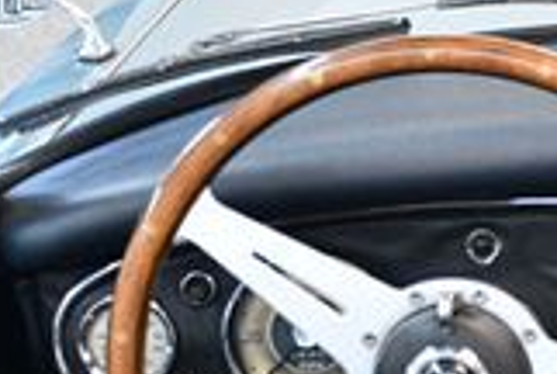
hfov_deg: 9.6
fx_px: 3193
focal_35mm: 206
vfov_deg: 6.6
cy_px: 468
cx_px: 896
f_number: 4.2
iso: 3200
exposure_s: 1/60
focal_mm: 35
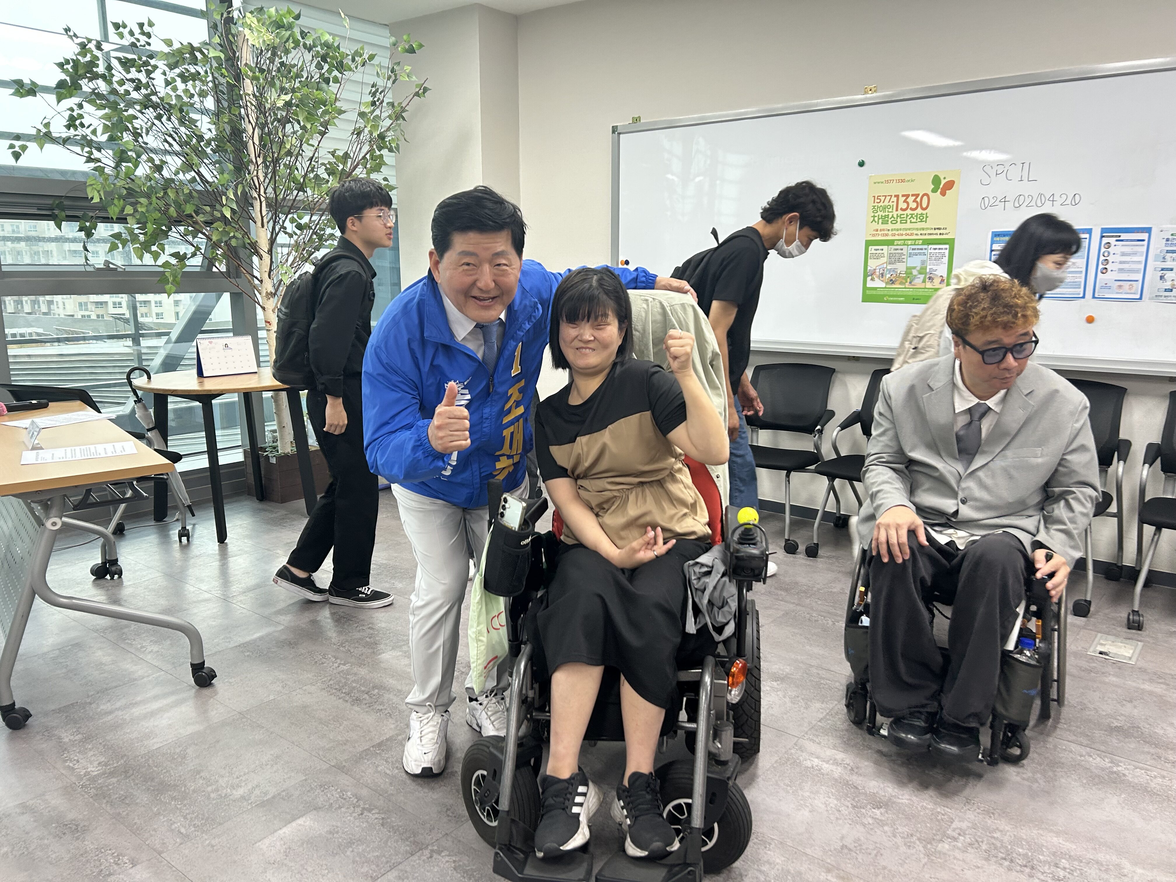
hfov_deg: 67.3
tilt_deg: -7.8
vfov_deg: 53.1
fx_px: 883
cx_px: 588
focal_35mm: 26
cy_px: 441
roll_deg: +0.1
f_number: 1.5
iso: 125
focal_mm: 5.7
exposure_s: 1/120
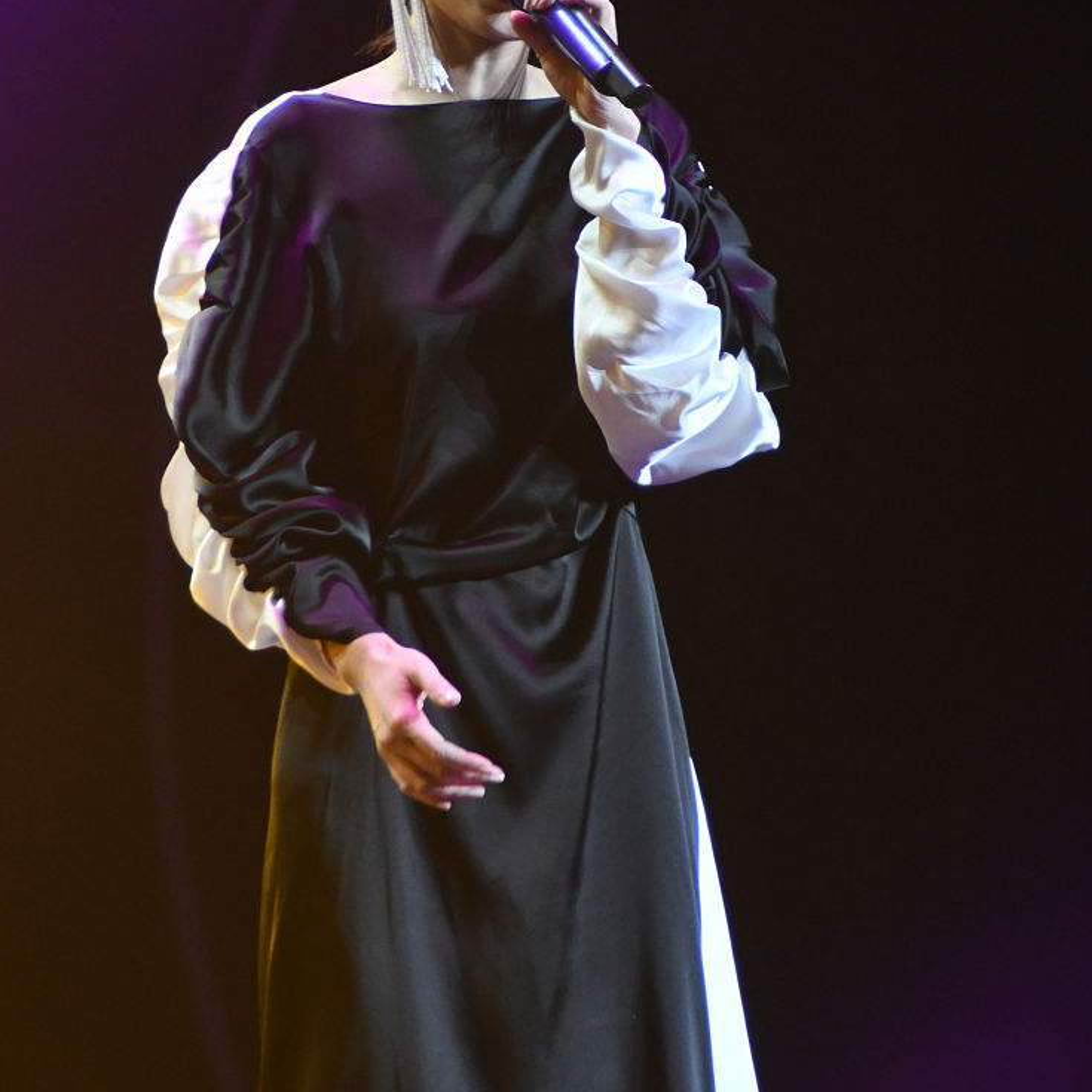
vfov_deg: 2.1
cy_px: 403
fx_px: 29694
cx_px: 535
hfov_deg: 2.1
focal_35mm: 832
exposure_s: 1/320
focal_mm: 400
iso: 3200
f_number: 5.6
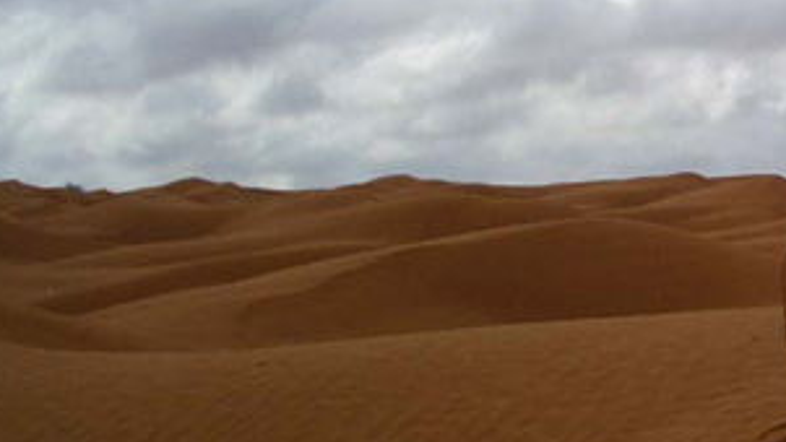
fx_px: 2105
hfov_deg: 19.7
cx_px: 981
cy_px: 5
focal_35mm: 101
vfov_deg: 11.9
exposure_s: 1/2000
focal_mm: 5.8
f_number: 4.3
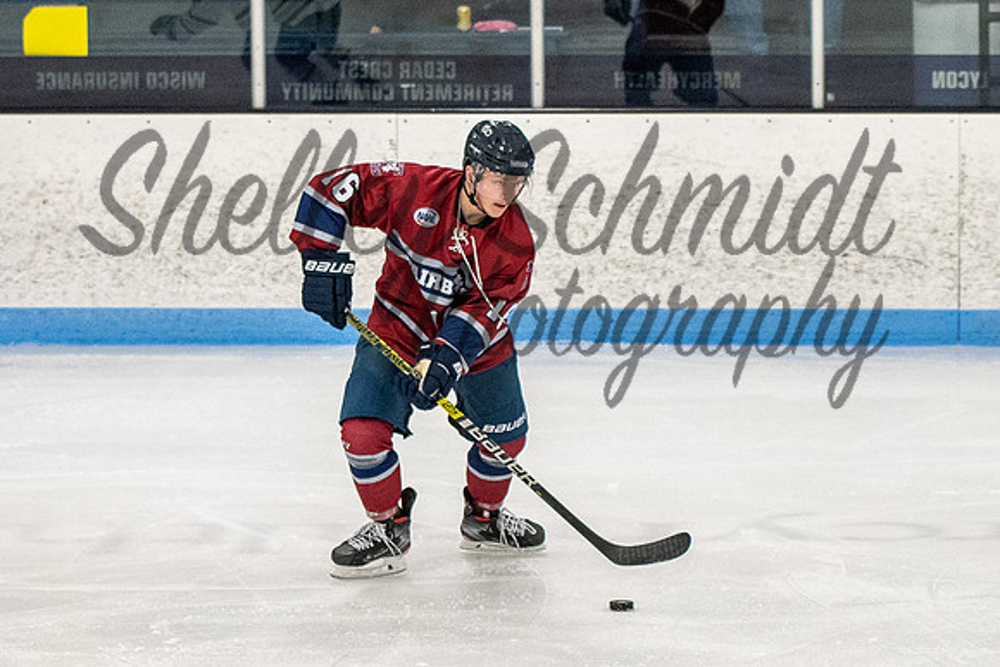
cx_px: 450
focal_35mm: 208
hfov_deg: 9.9
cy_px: 414
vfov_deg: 6.6
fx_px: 5779
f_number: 3.2
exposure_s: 1/800
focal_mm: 70
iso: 2000
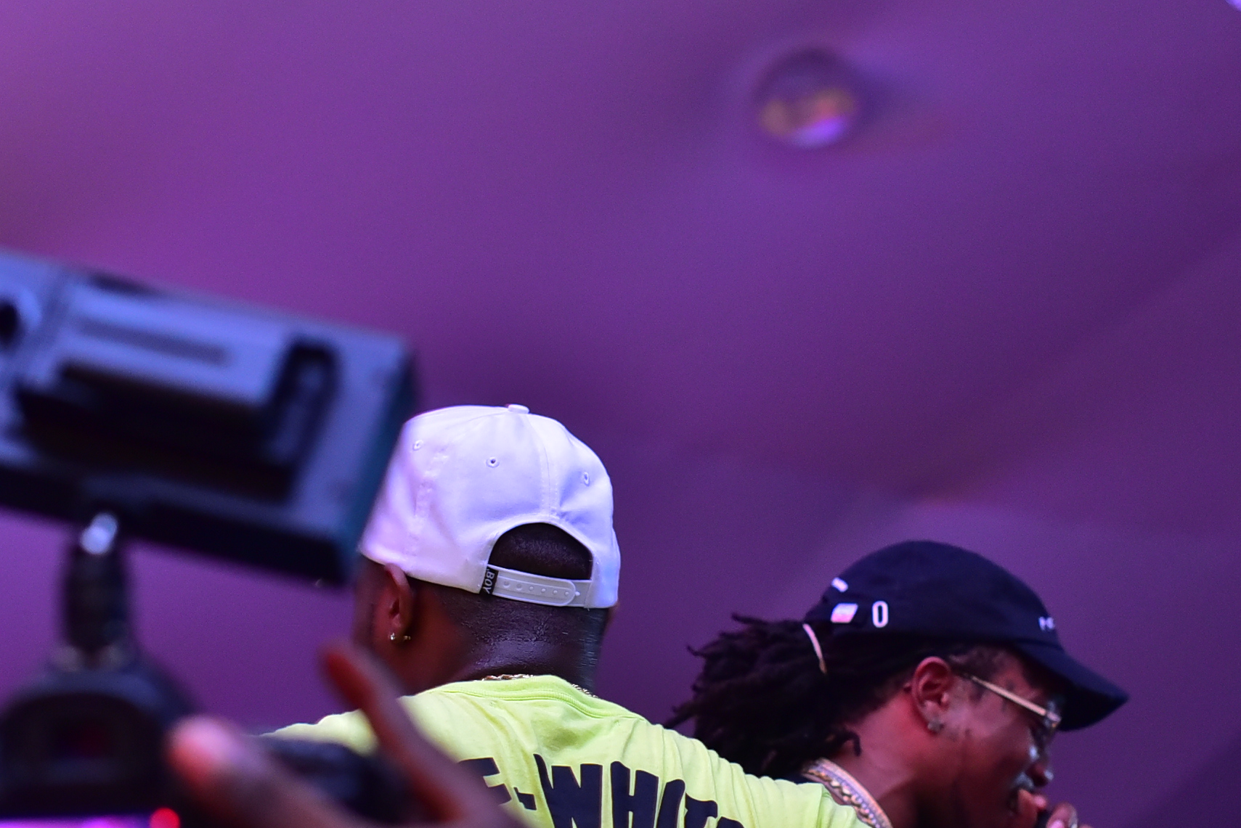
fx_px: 3035
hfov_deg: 23.1
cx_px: 749
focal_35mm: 88
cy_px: 724
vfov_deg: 15.4
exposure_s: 1/200
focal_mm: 50
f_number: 3.5
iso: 2000
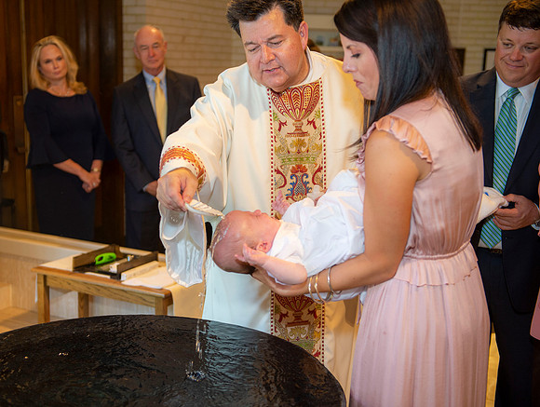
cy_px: 204
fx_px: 815
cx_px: 234
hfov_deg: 36.6
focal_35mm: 52
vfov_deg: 28.0
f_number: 3.2
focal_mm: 48
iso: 640
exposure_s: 1/100
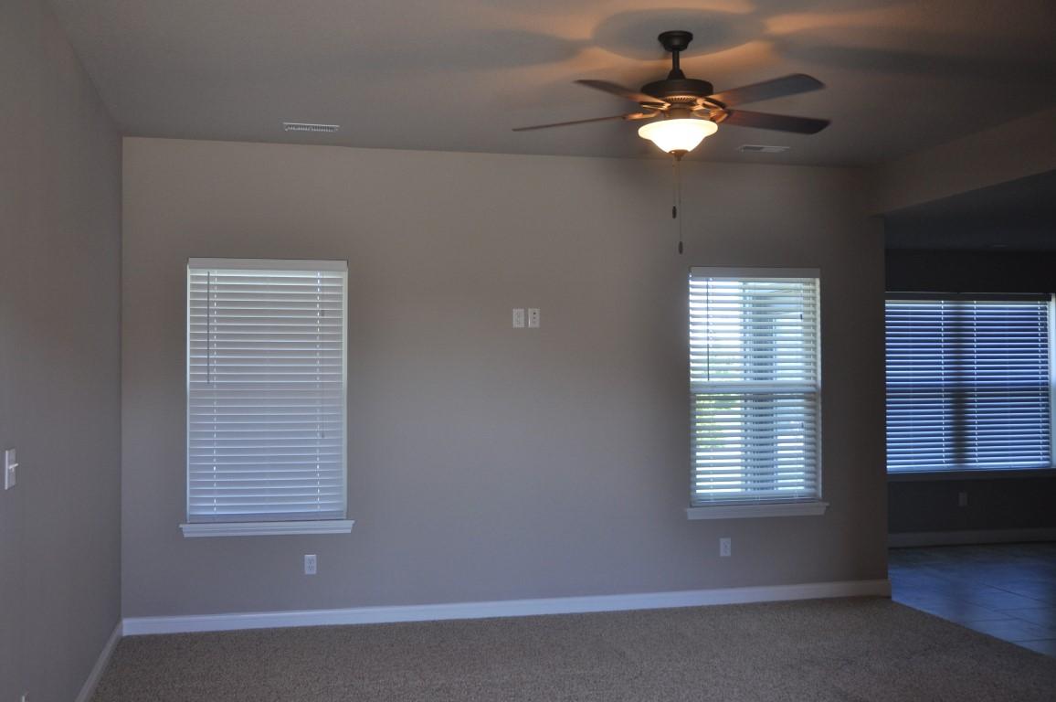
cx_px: 528
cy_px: 351
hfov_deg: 48.0
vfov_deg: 32.9
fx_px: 1187
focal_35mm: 40
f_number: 5
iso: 400
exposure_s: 1/100
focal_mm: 27
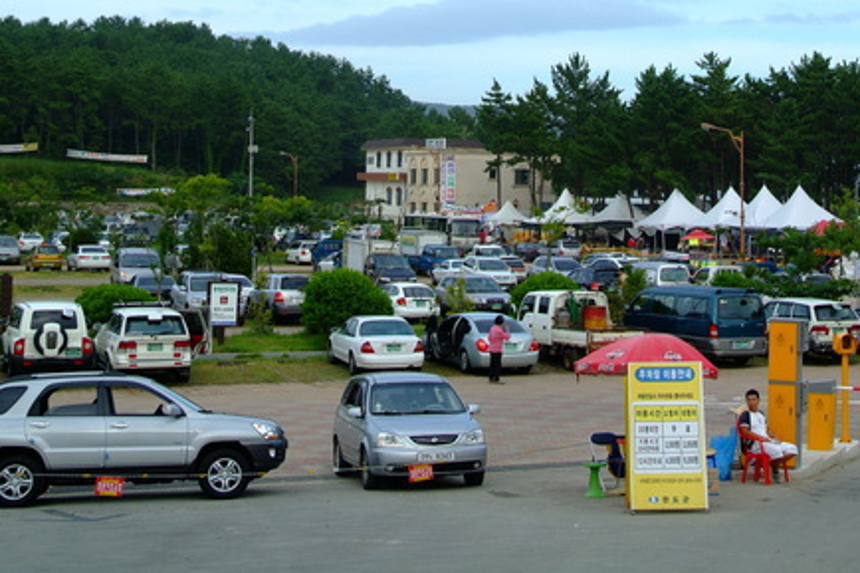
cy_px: 115
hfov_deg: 28.1
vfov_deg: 19.0
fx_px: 1695
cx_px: 619
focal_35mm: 71
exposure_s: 1/350
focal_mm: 29
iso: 200
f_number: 4.8
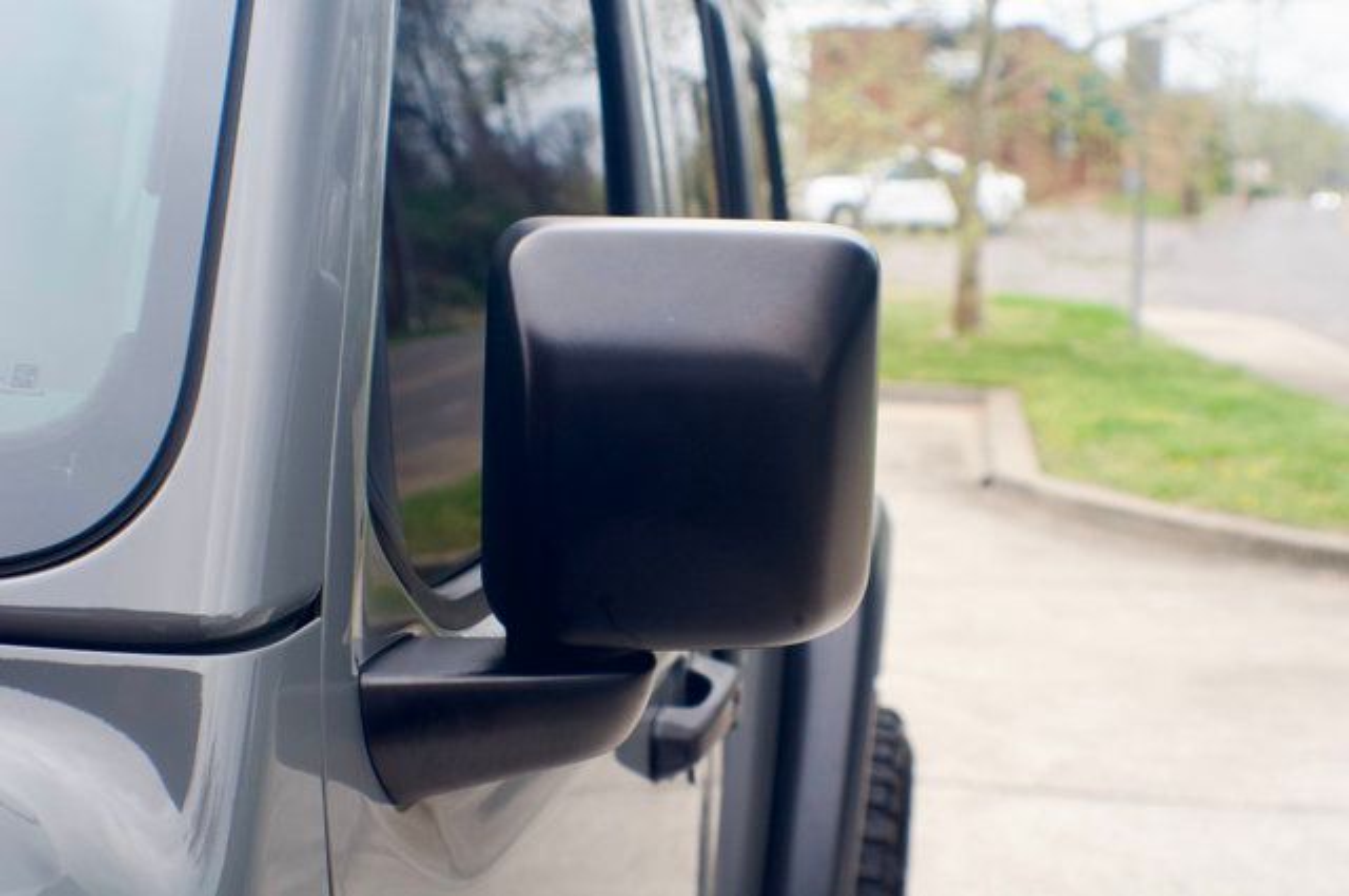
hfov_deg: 27.0
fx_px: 2807
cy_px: 448
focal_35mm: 75
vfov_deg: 18.1
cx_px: 674
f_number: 5.6
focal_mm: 50
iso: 1000
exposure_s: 1/125
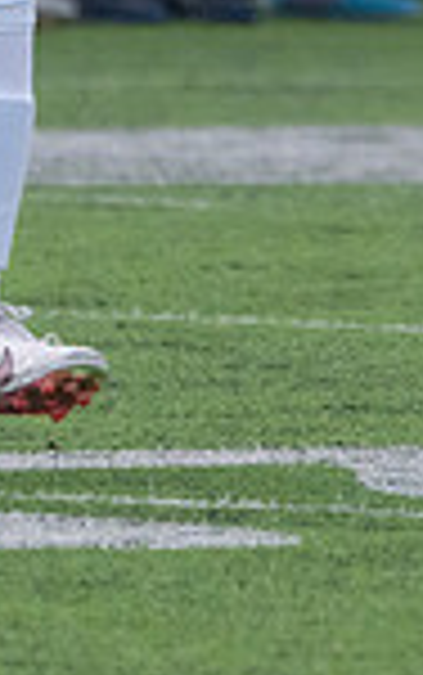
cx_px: 771
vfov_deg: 0.9
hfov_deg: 0.6
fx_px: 41698
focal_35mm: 2265
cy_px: -321
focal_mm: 400
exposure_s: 1/1250
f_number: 5.6
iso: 2000
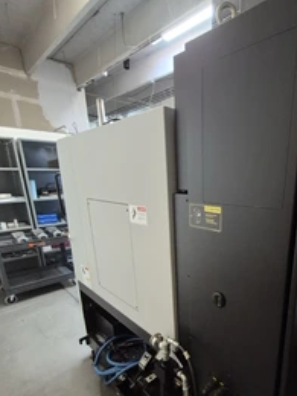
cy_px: 248
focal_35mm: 20
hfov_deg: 63.9
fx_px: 229
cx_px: 203
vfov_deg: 80.2
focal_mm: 1.74
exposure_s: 1/60
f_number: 2.2
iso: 1250
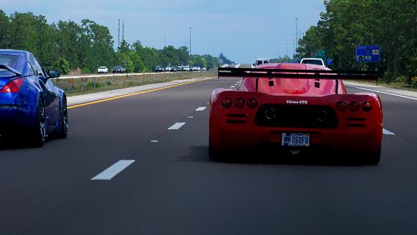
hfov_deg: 13.9
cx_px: 131
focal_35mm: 154
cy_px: 11
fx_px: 1703
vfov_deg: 7.9
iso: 100
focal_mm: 55
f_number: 5.6
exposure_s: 1/500
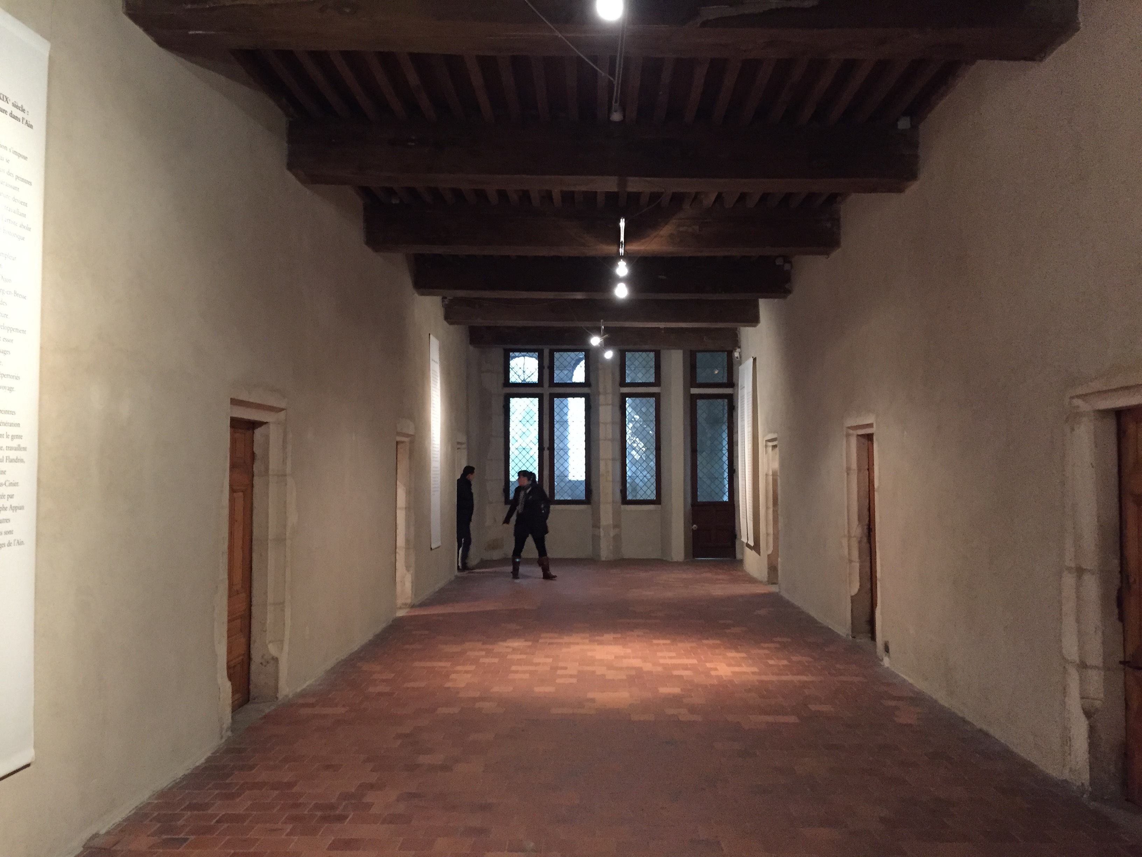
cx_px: 571
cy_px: 428
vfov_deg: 48.2
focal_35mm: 29
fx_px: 957
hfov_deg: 61.7
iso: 320
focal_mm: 4.15
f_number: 2.2
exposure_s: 1/15
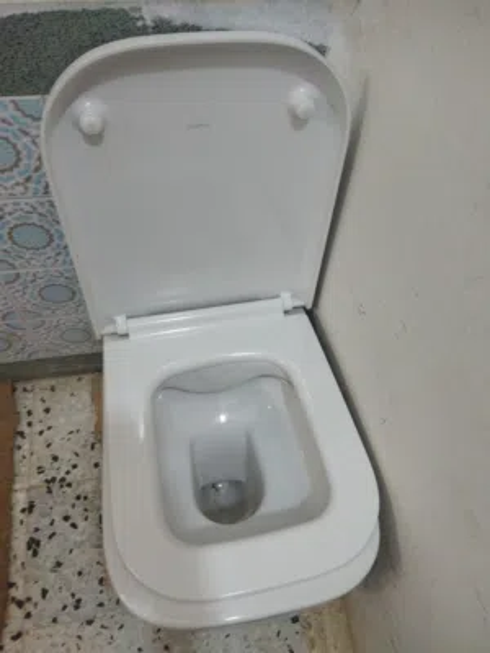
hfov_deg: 51.4
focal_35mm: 27
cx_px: 245
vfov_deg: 65.3
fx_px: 510
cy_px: 326
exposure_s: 1/50
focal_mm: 4.71
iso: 173
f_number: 1.79
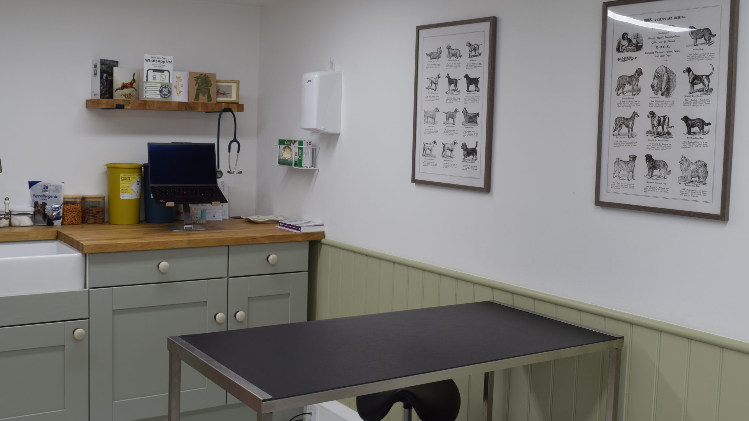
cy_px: 187
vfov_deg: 28.6
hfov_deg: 48.8
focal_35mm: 42
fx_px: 825
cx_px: 389
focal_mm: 25
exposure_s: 1/10
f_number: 11
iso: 100
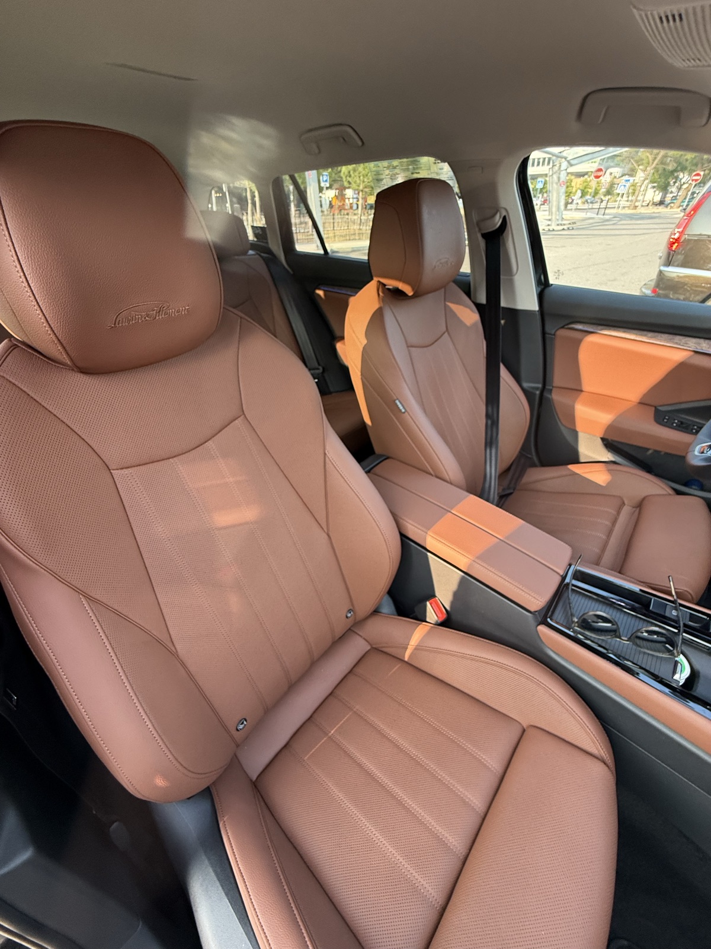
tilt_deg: -34.1
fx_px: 383
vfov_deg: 102.1
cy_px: 474
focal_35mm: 14
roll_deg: +0.5
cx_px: 356
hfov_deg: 85.7
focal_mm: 2.22
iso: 160
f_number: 2.2
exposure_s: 1/99
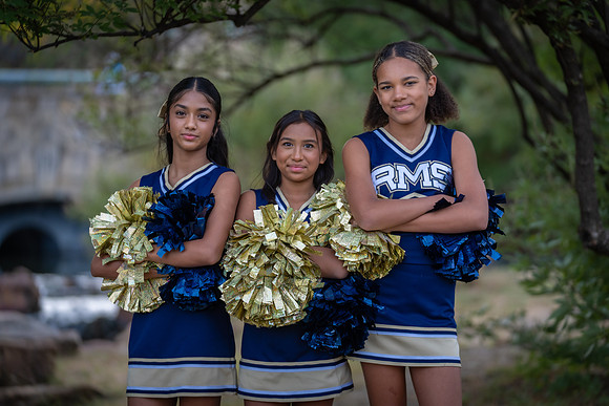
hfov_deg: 14.1
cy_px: 203
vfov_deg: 9.5
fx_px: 2454
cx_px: 304
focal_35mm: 145
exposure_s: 1/400
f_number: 2.8
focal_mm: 138
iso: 160
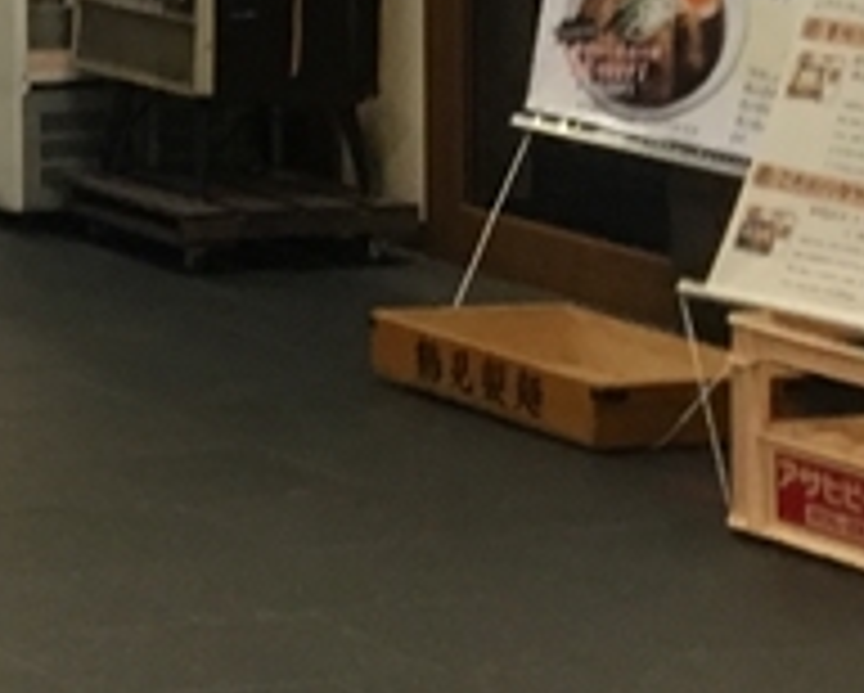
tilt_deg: -2.2
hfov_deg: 9.7
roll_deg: +0.0
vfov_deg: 8.5
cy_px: -360
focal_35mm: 177
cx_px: -1148
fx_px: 4531
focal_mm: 4.15
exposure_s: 1/30
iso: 100
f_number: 2.2
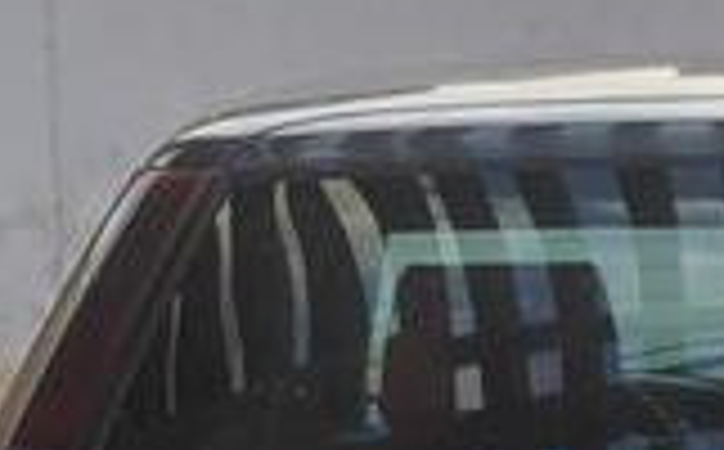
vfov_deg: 8.2
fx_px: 2935
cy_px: 961
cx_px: 778
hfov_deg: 13.8
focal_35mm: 149
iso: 126
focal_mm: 4.75
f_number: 1.8
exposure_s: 1/100
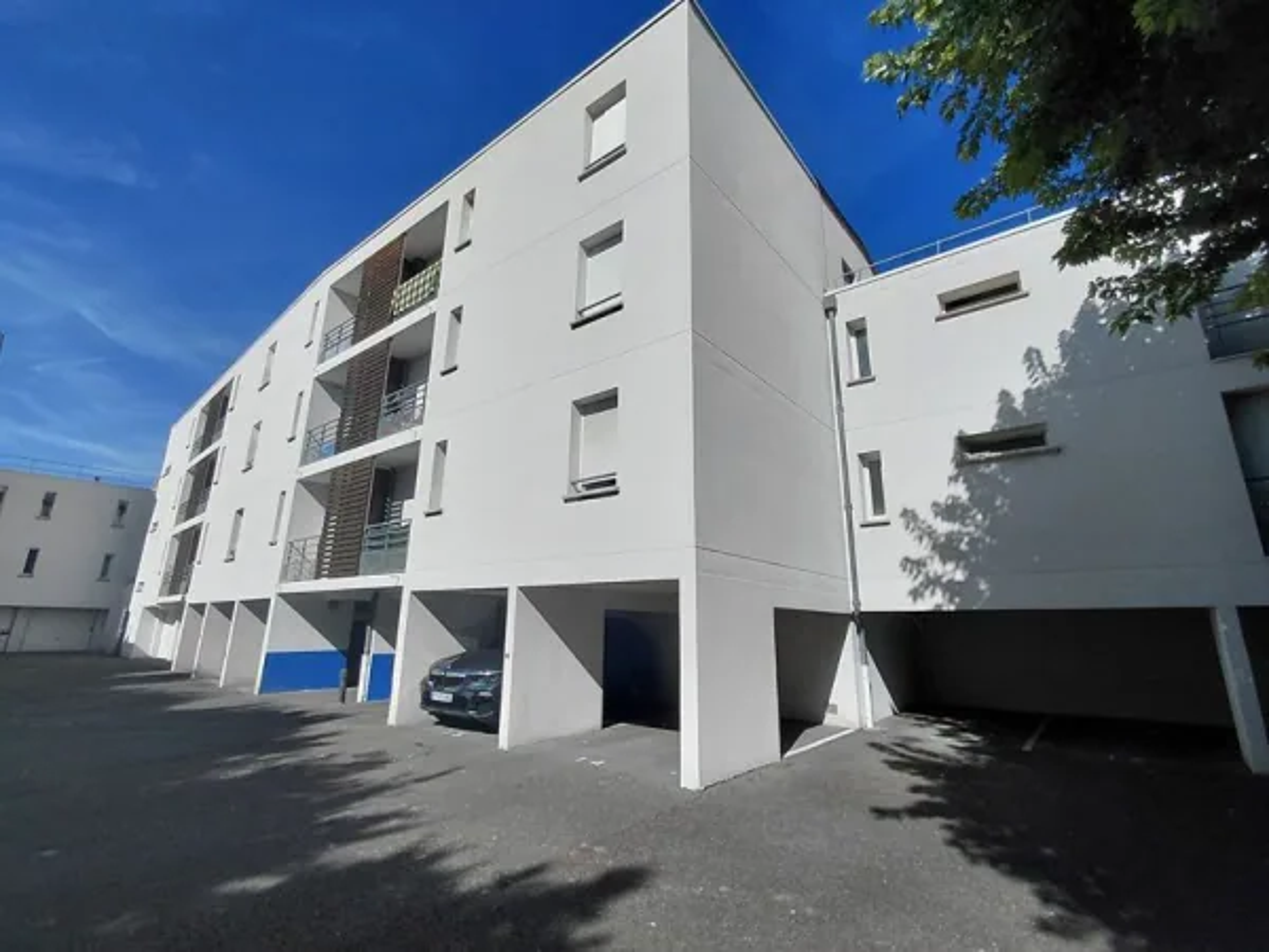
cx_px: 634
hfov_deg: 94.5
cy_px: 476
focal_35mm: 16
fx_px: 587
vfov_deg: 78.1
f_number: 2.2
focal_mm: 1.64
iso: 40
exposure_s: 1/4283
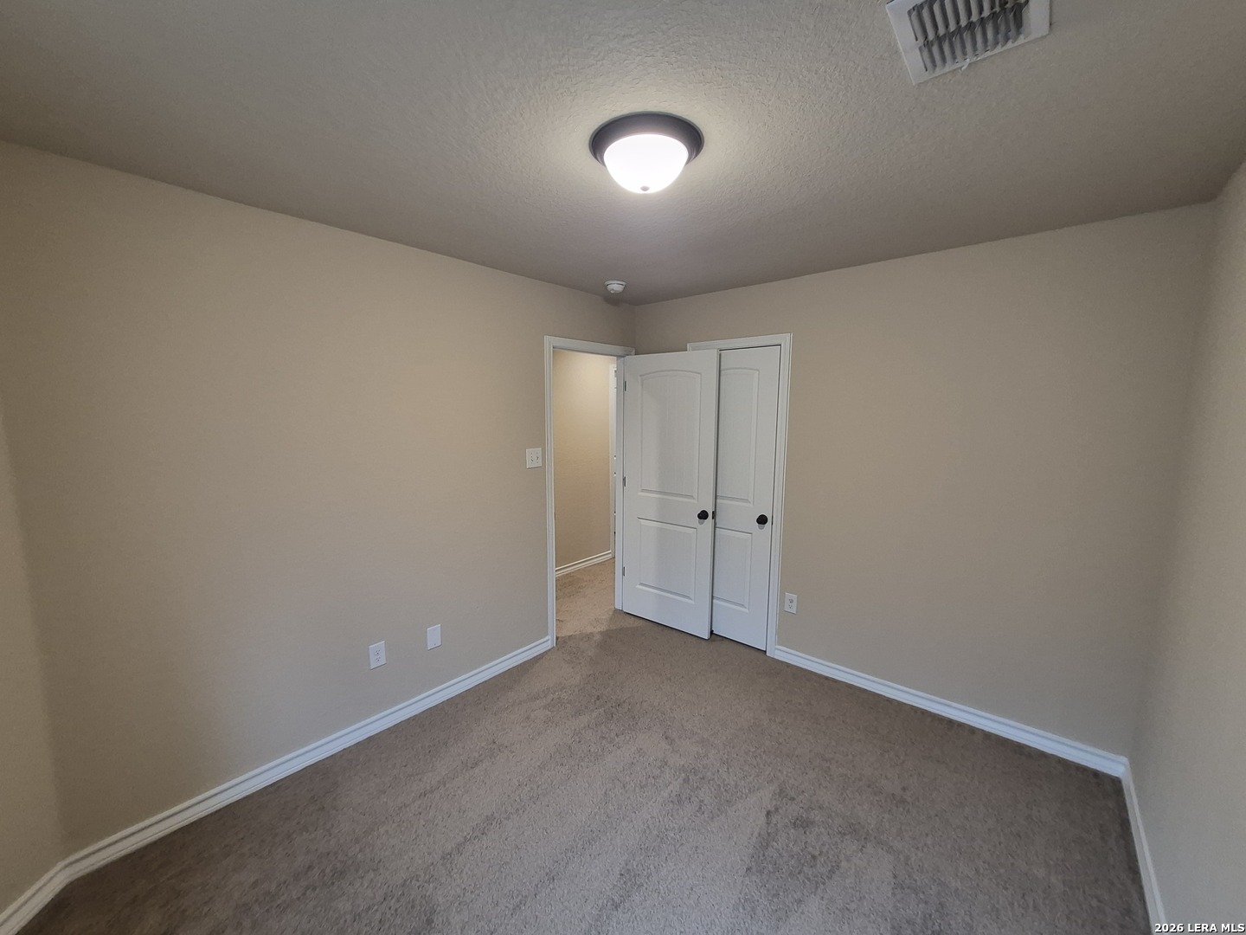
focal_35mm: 13
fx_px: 468
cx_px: 623
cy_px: 468
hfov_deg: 106.2
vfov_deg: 89.9
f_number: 2.2
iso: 320
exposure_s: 1/60
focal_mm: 1.74
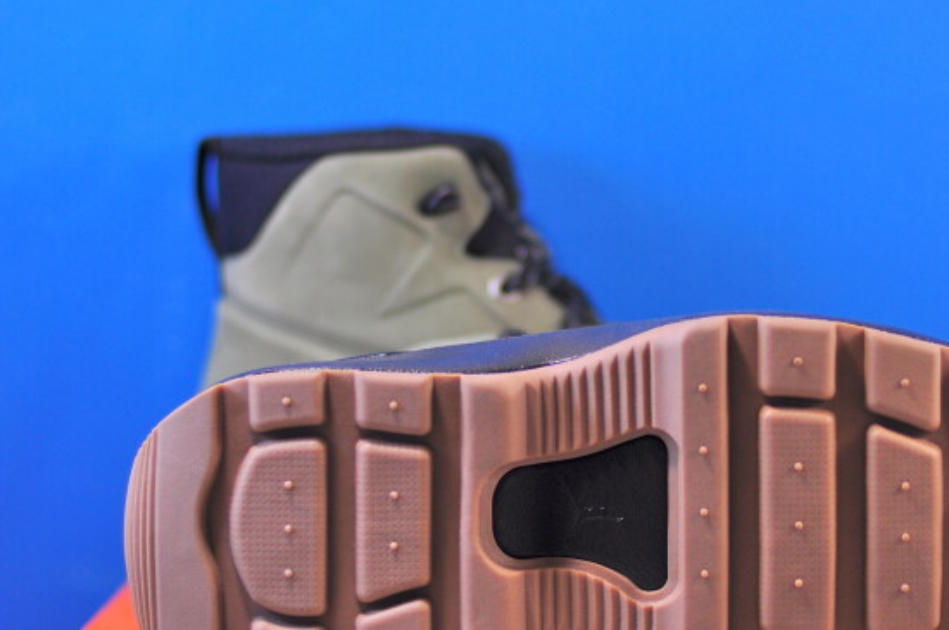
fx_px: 2869
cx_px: 588
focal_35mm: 109
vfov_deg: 12.5
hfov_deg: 18.8
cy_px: 341
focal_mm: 50
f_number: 2
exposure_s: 1/320
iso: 250
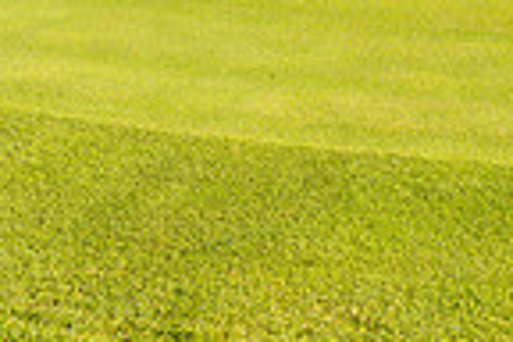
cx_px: 481
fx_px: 1382
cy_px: -337
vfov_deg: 12.5
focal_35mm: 97
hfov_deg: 20.5
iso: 125
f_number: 5.6
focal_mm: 24
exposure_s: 1/400
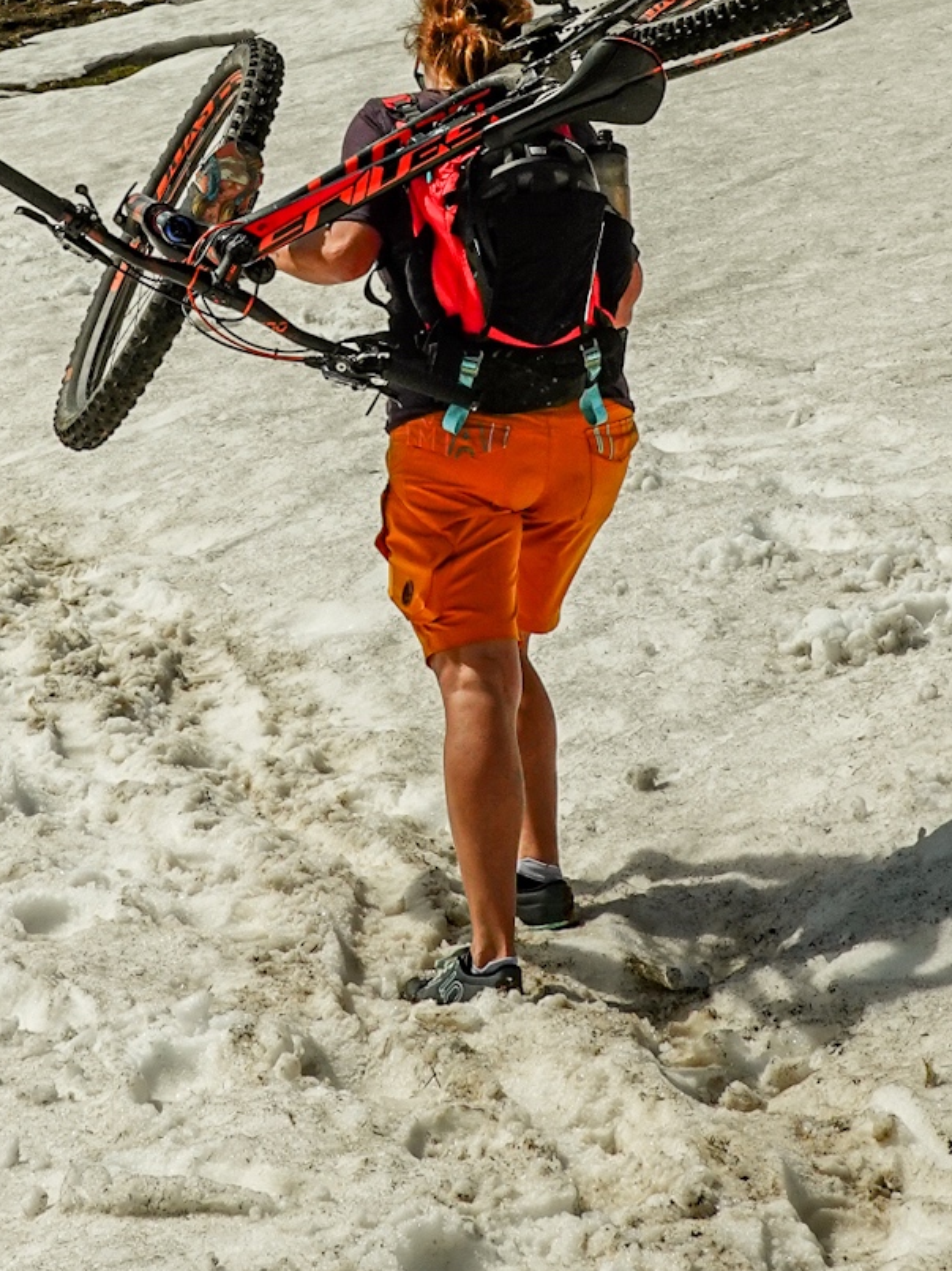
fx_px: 3413
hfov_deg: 15.8
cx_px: 301
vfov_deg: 21.0
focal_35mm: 93
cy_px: 433
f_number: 8
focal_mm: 14.12
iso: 125
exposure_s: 1/1000
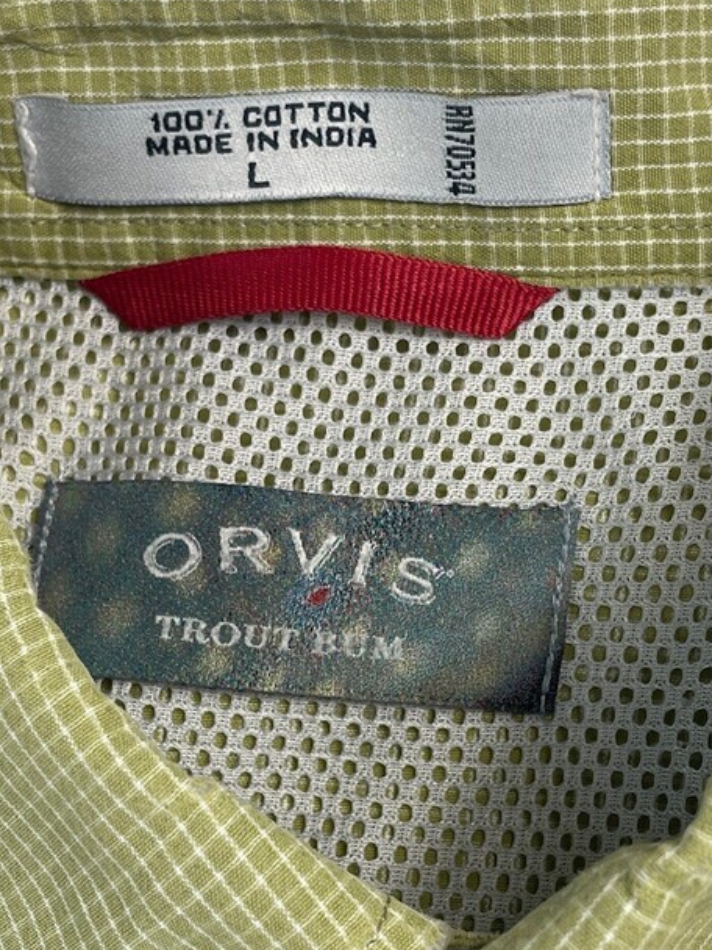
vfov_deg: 33.8
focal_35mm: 57
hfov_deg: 25.7
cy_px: 507
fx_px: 1563
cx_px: 375
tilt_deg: -56.1
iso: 40
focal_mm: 4.2
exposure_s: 1/120
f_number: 1.6
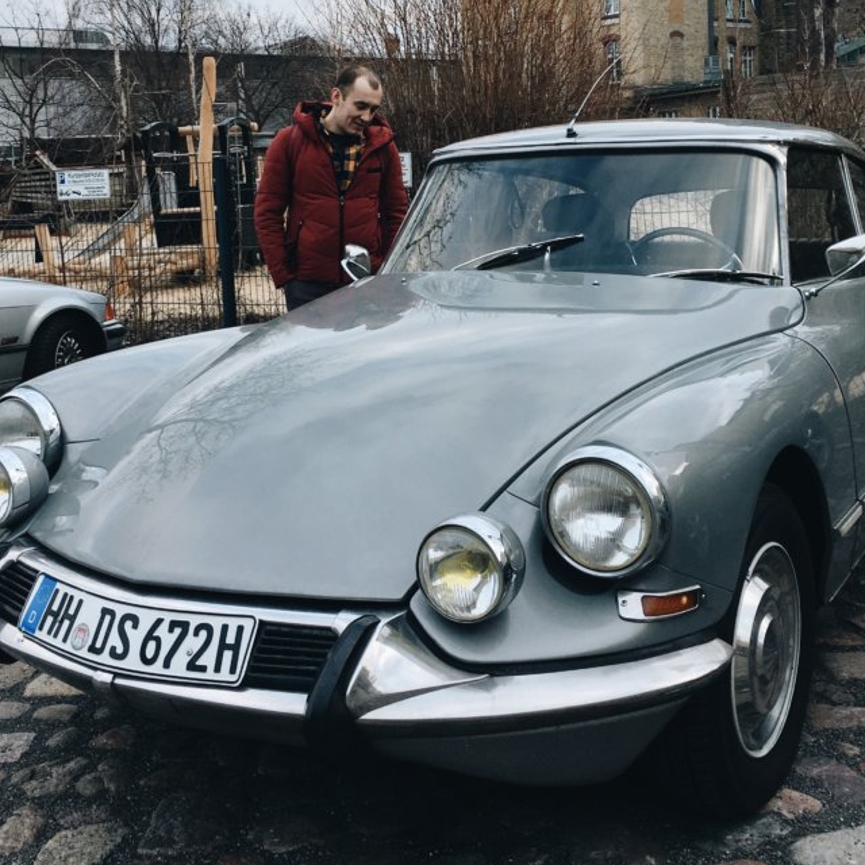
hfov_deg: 40.9
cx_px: 422
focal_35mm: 41
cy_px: 278
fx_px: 1159
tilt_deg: -4.7
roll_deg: +3.5
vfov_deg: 40.3
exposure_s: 1/100
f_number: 2.2
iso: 25
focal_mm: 4.15
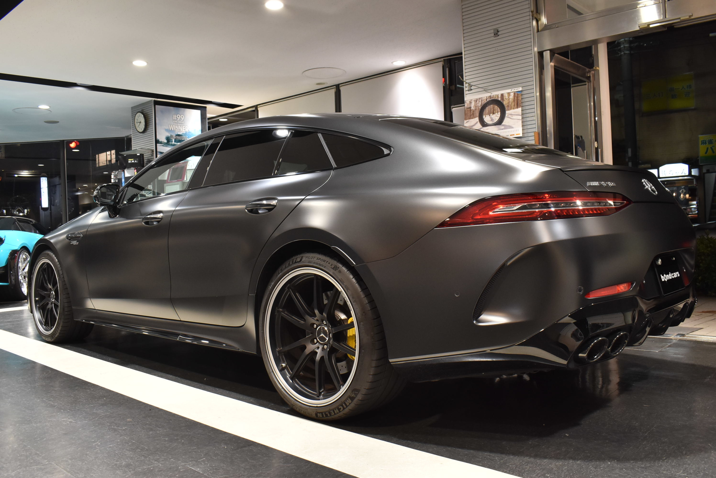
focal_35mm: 30
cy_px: 239
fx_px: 597
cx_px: 358
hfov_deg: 61.9
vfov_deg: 43.7
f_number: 8
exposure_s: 1/30
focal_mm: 20
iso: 1000
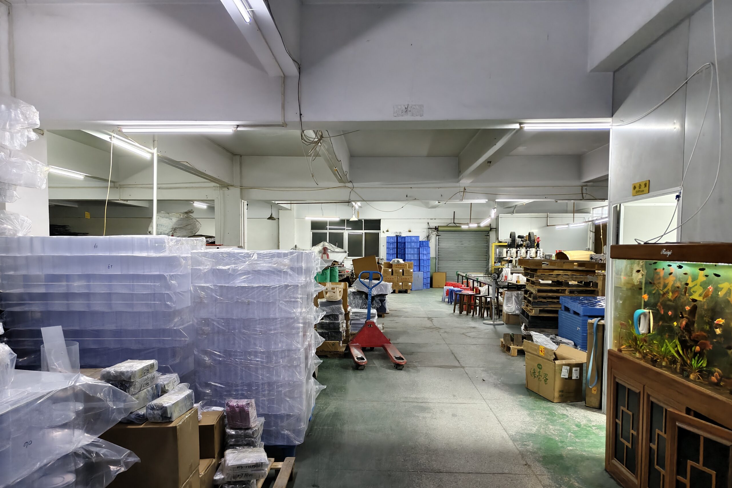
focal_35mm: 24
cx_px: 366
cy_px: 274
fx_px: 488
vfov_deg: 53.0
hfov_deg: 73.7
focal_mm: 5.56
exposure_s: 1/50
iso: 339
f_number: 1.88
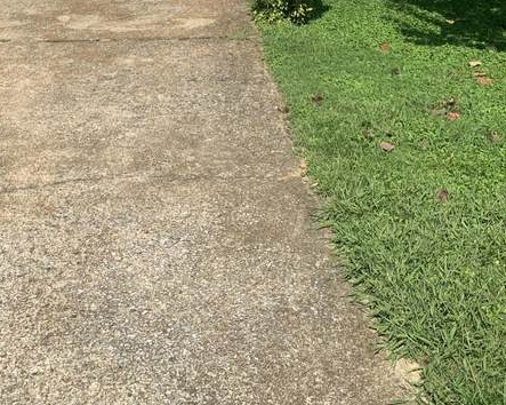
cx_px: 273
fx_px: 823
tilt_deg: -2.8
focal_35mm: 55
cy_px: -109
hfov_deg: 34.1
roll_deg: -0.6
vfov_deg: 24.4
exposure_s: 1/2208
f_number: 1.8
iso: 25
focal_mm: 4.25
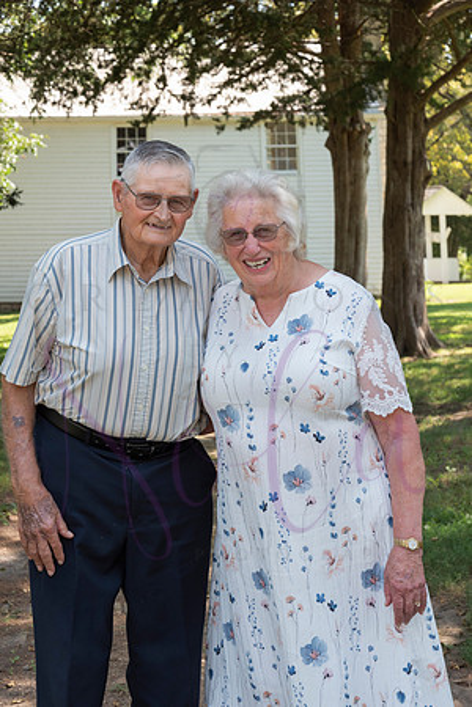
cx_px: 236
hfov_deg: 18.9
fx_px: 1416
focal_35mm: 72
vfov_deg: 28.1
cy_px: 354
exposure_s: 1/200
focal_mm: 72
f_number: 8
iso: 500
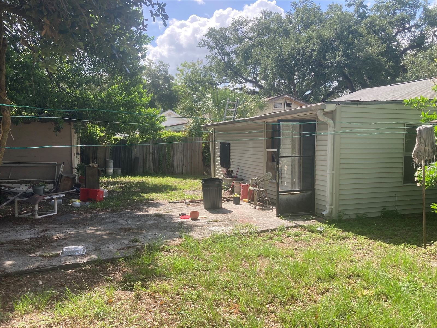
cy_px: 164
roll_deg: -0.9
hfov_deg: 63.4
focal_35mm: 28
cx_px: 218
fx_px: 353
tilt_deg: -2.7
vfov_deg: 49.7
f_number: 1.8
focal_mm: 3.99
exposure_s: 1/716
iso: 20
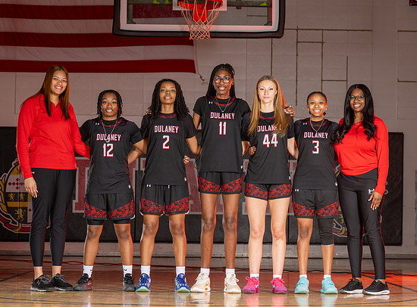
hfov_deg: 17.1
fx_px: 1390
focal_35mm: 116
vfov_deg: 12.6
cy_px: 166
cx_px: 253
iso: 80
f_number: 6.3
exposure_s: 1/160
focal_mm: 81
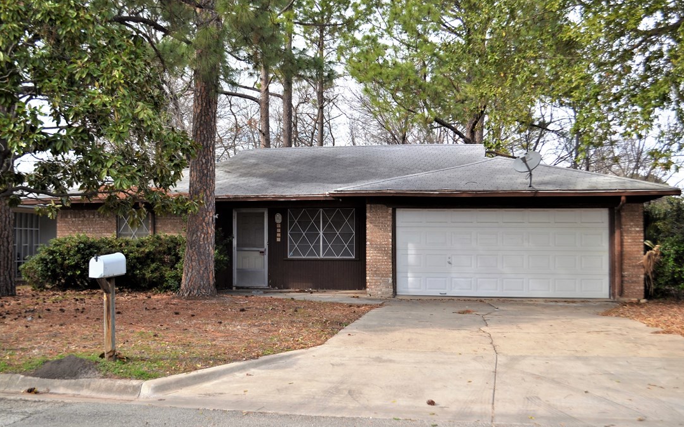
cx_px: 344
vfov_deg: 34.4
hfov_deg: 52.8
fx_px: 690
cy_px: 223
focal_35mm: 37
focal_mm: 24
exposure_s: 1/200
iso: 100
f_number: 4.5
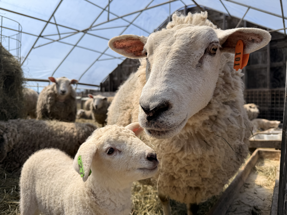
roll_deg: +1.2
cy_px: 108
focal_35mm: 24
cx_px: 144
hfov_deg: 71.6
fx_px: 199
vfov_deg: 56.8
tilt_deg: -2.6
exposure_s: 1/5714
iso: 80
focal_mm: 6.76
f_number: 1.78
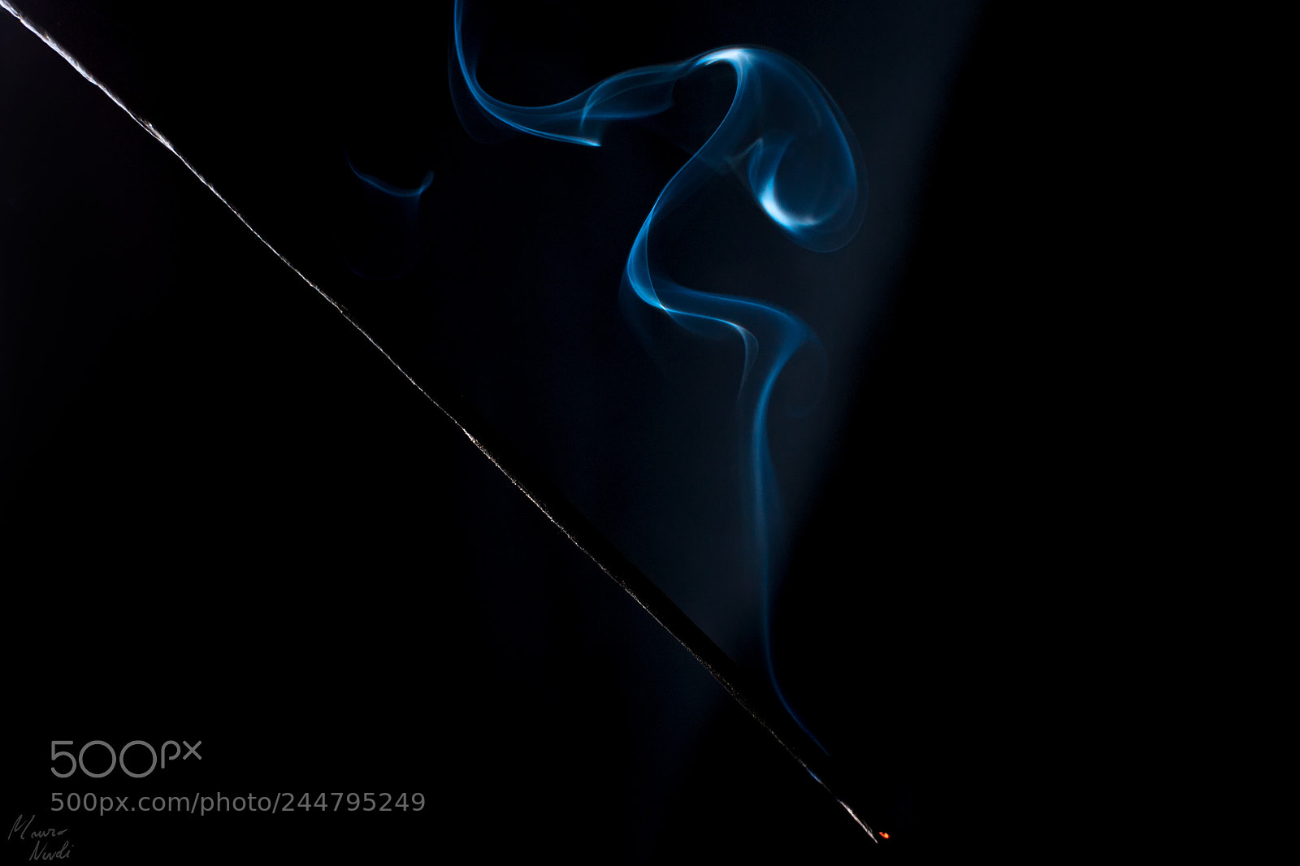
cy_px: 433
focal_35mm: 52
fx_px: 1895
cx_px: 650
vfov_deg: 25.7
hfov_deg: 37.9
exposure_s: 1/200
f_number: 4
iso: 100
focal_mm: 35
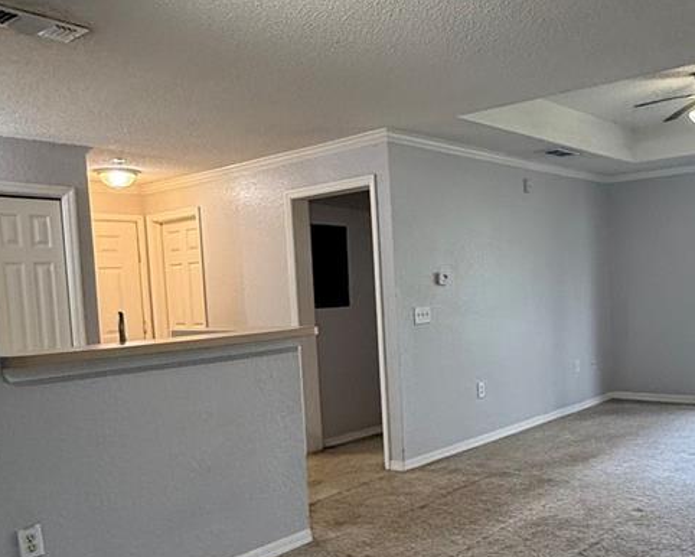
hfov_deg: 51.6
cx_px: 479
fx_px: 700
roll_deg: +2.2
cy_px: 332
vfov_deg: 43.2
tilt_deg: -3.1
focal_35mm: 34
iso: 400
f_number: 2.2
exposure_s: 1/120
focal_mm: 2.22
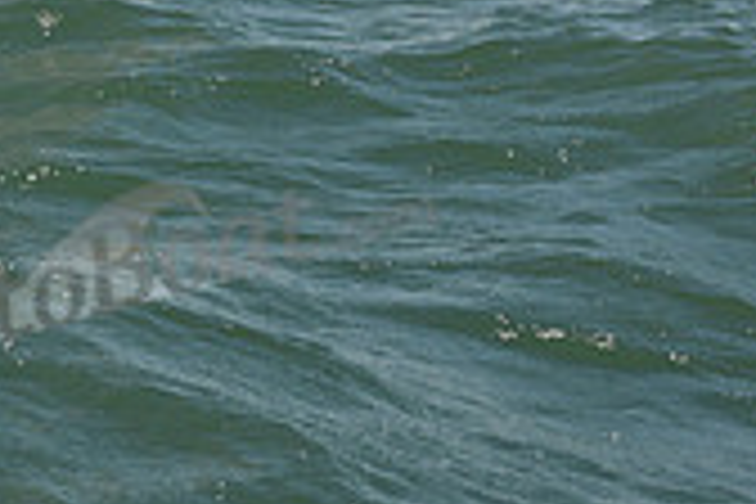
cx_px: -428
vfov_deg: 5.6
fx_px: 5082
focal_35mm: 242
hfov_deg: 8.3
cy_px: -353
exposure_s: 1/800
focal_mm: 70
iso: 320
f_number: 13
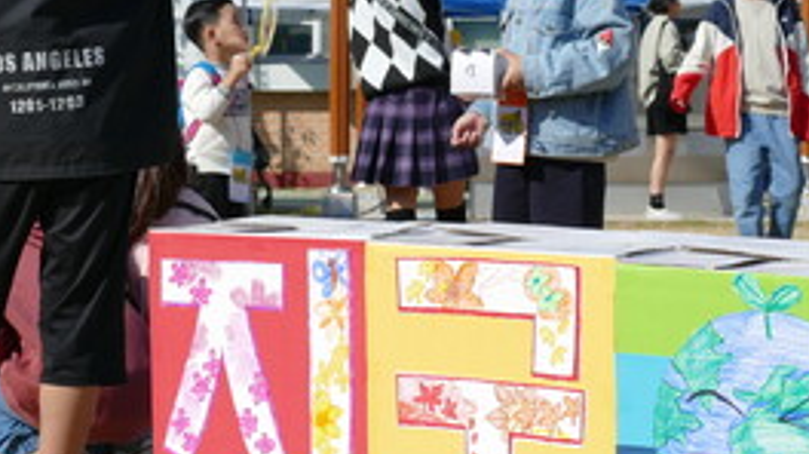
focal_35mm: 124
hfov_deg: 17.2
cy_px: 230
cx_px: 239
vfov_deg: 9.8
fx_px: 2658
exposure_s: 1/2500
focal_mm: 19.11
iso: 125
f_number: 4.5
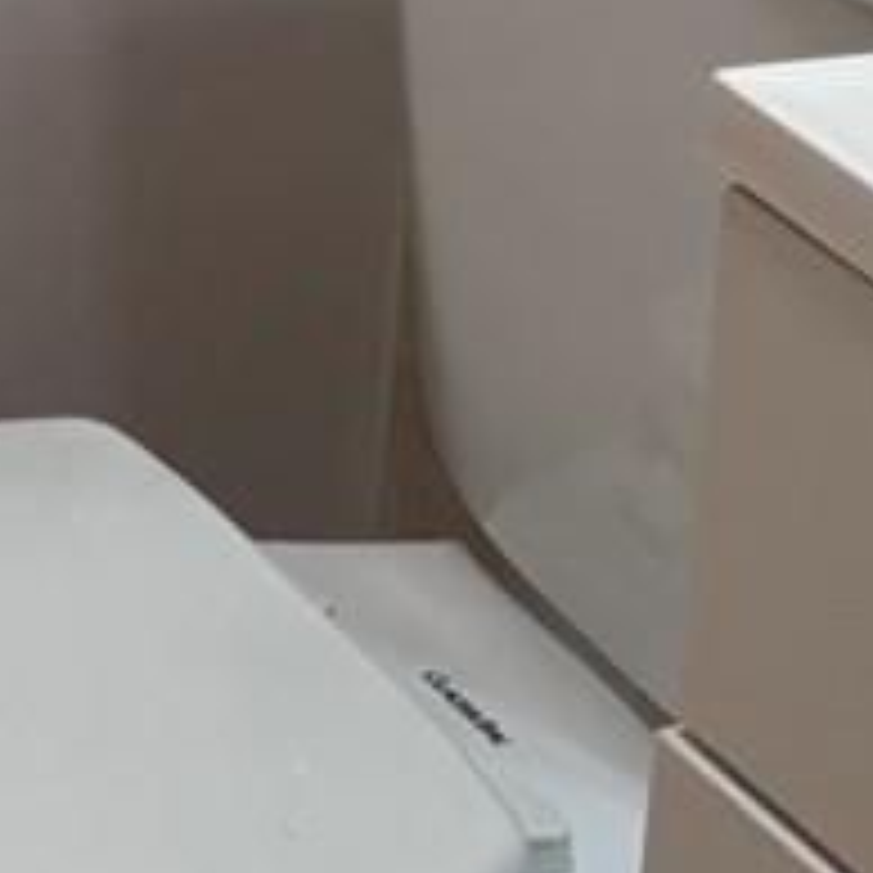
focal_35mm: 175
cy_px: -1278
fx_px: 4993
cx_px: -756
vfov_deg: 8.9
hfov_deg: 9.5
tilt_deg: -8.9
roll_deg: -2.7
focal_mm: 6.76
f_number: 1.78
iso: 125
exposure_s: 1/120
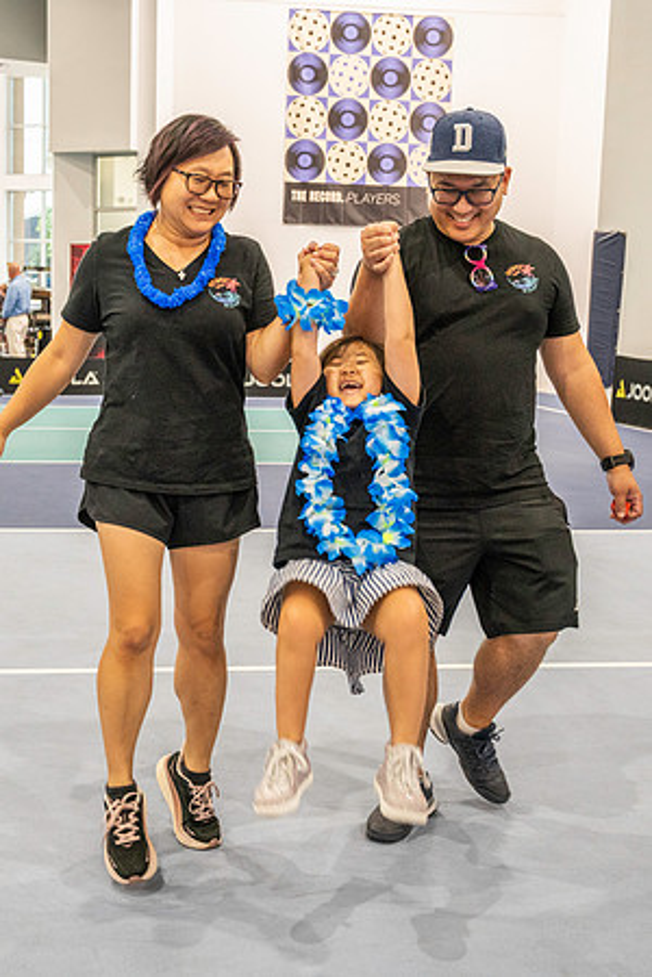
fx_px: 1466
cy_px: 488
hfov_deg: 24.9
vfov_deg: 36.9
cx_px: 206
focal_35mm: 54
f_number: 5.6
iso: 3200
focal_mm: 36
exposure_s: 1/160
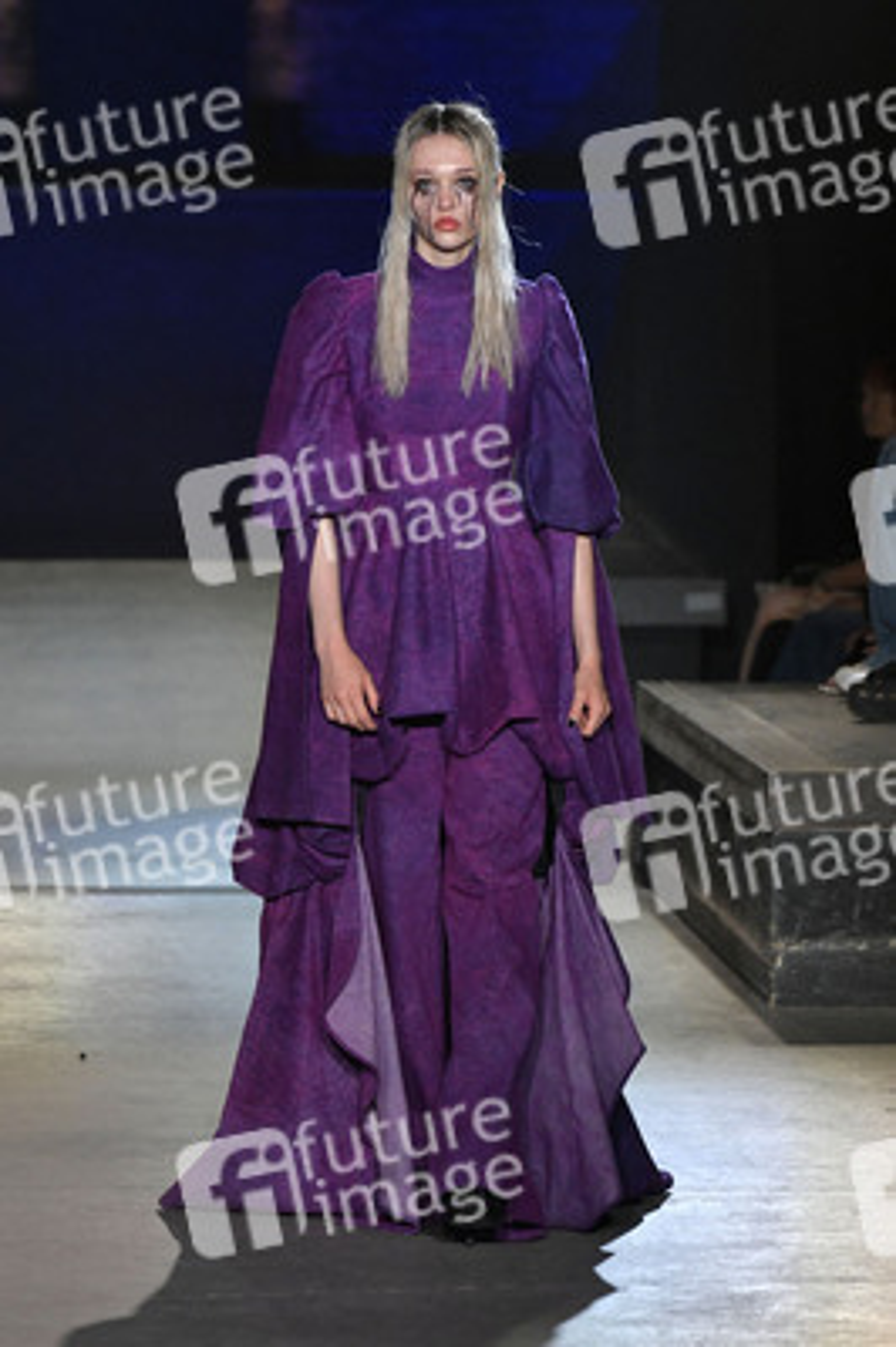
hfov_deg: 5.7
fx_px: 8975
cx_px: 448
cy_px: 674
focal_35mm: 240
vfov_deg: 8.6
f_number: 7.1
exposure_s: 1/400
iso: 2500
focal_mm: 200
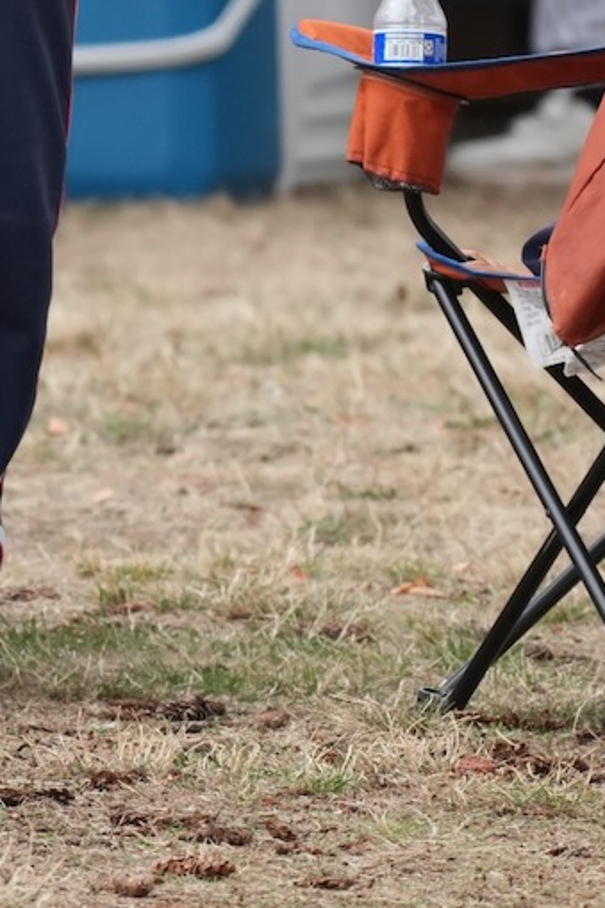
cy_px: -46
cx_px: -278
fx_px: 32210
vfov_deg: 1.6
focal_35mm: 1277
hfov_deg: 1.1
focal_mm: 289
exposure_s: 1/1000
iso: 800
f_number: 5.6
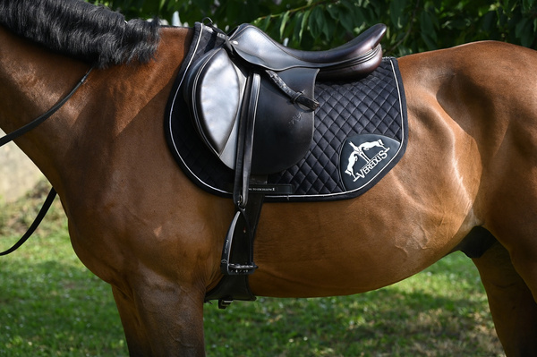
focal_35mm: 120
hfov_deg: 17.1
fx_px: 1788
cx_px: 268
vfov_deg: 11.4
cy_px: 178
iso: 400
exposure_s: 1/800
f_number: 5.6
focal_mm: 120
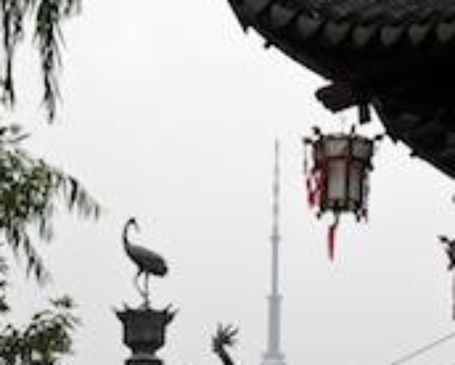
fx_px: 3347
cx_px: 228
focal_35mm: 248
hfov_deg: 7.8
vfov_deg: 6.2
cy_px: 139
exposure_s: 1/320
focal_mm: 65
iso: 200
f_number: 9
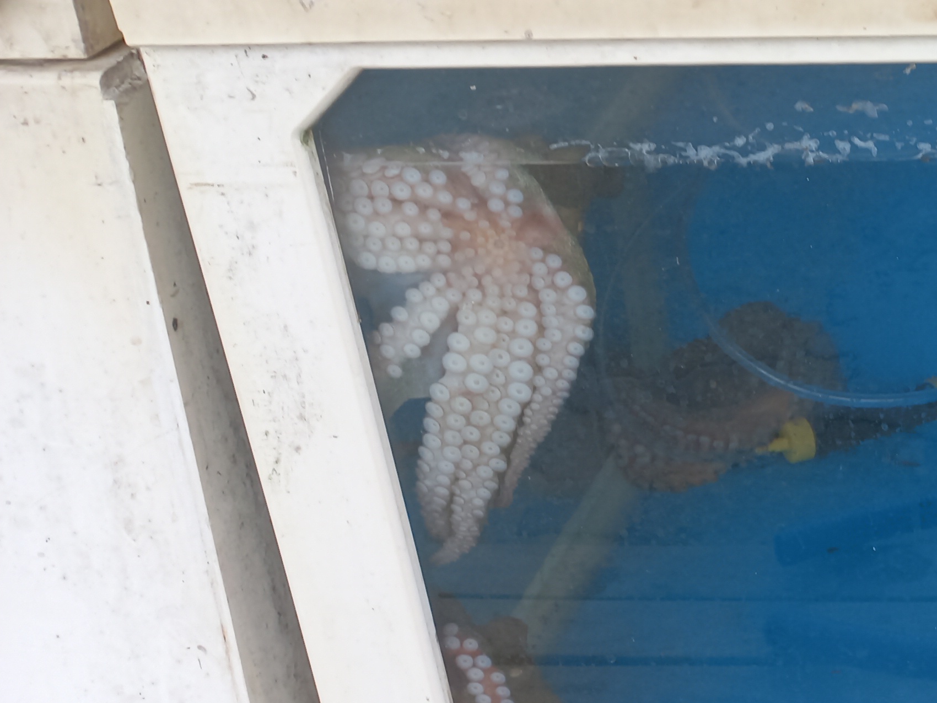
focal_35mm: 68
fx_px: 1841
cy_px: -41
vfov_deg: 20.7
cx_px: 1266
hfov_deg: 24.4
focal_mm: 4.6
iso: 25
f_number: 1.8
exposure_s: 1/60
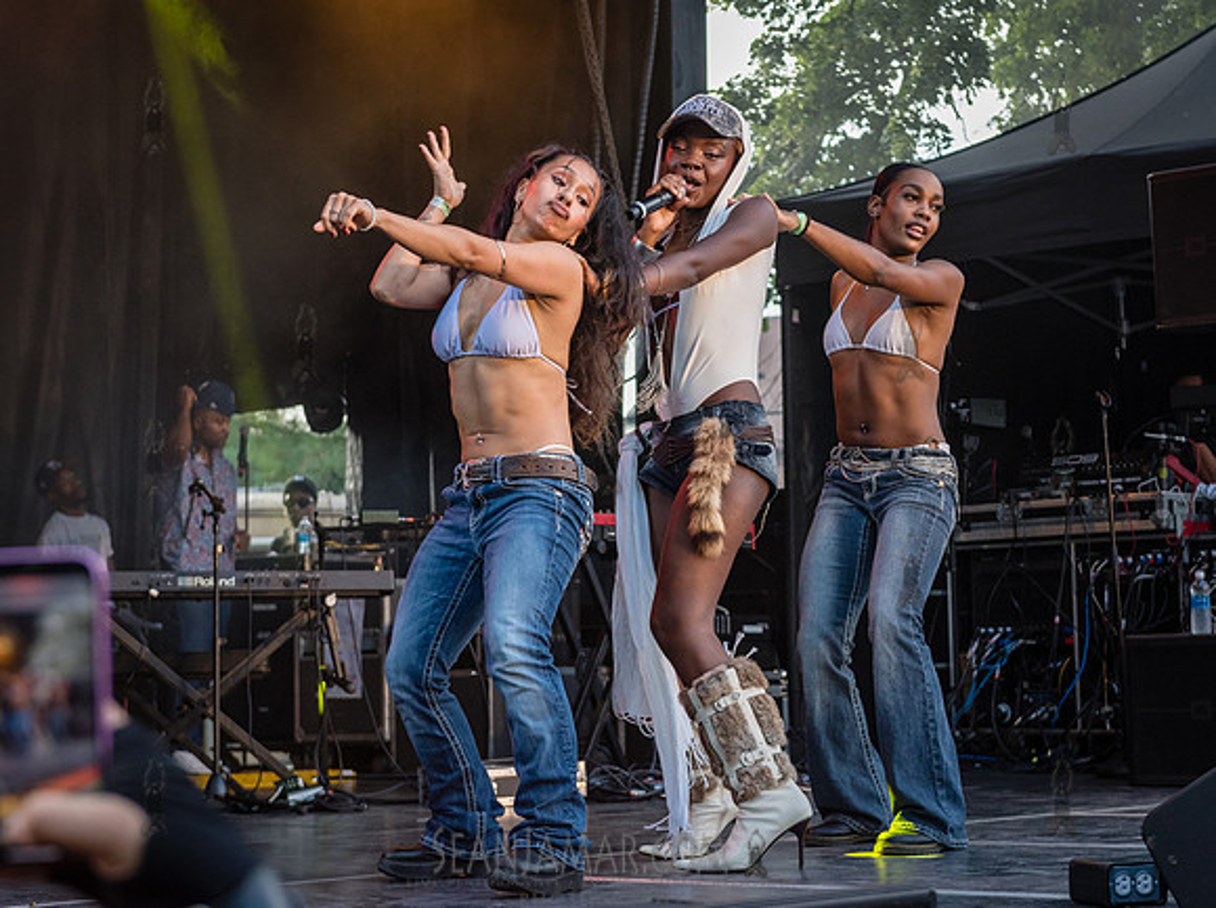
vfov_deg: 19.8
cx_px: 704
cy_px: 392
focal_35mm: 74
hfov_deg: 26.3
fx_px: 2594
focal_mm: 60
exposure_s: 1/1250
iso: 1000
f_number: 4
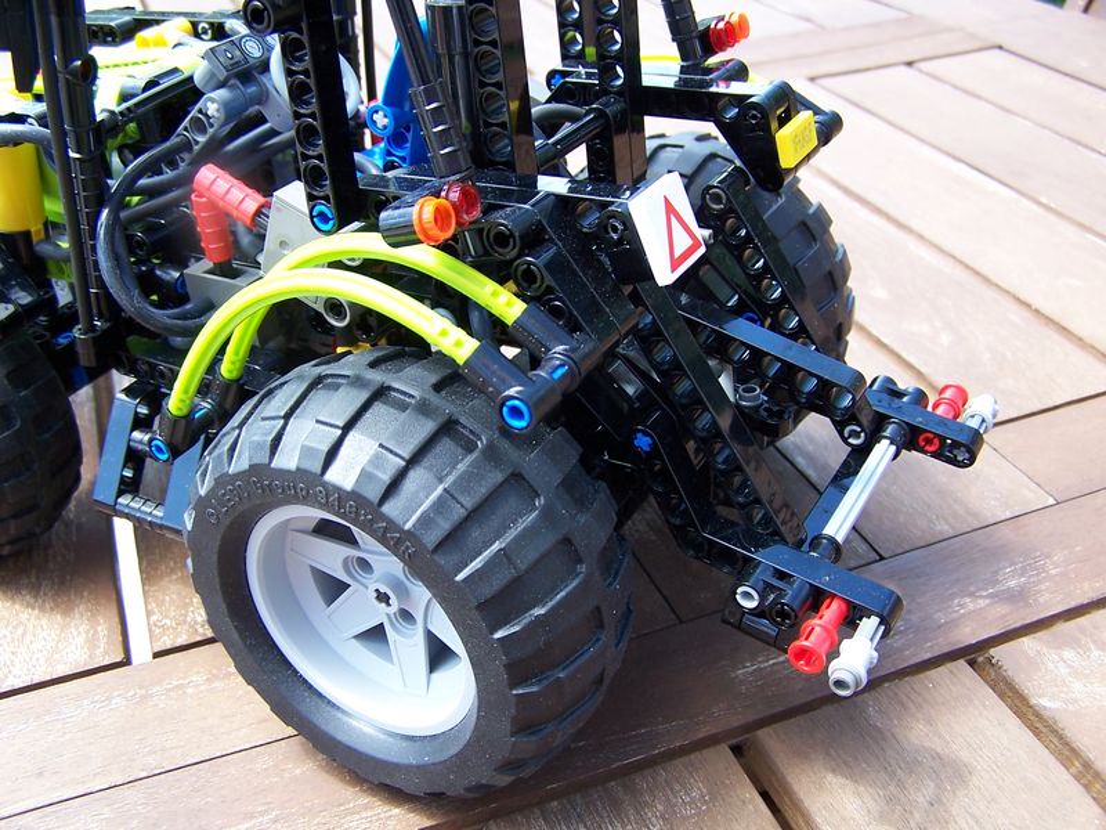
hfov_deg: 49.0
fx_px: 1214
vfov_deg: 37.7
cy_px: 415
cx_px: 553
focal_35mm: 38
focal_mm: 6.3
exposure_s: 1/125
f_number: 2.8
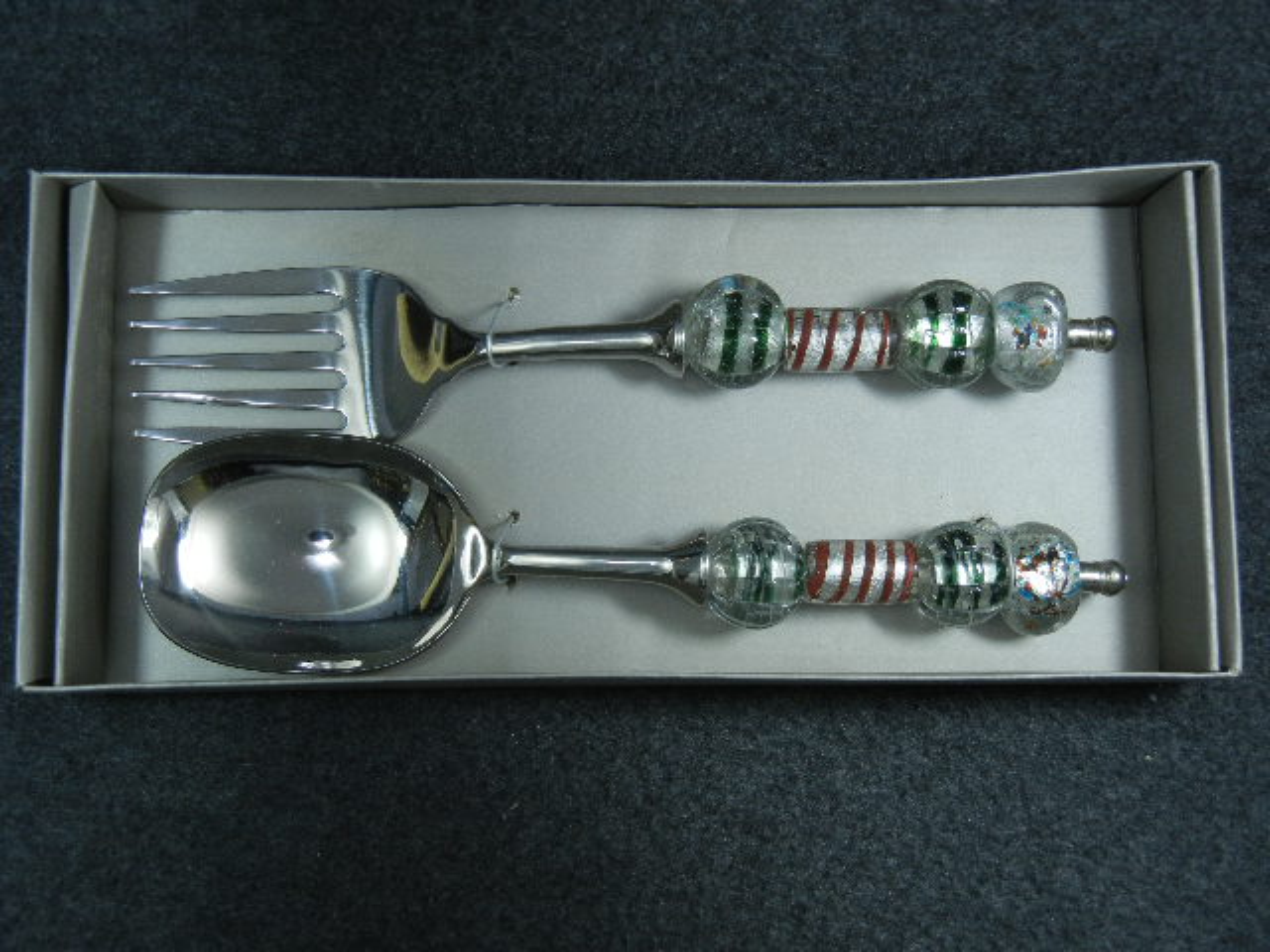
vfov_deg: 32.2
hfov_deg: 42.1
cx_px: 635
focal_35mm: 45
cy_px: 476
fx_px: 1651
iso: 200
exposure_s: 1/30
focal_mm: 8.1
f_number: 3.8
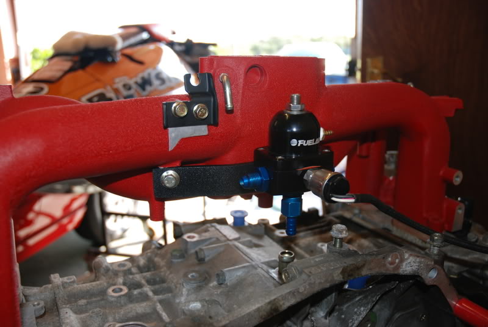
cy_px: 164
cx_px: 244
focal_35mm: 36
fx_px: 489
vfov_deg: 37.0
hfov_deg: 53.1
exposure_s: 1/80
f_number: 3.8
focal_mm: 24
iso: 200
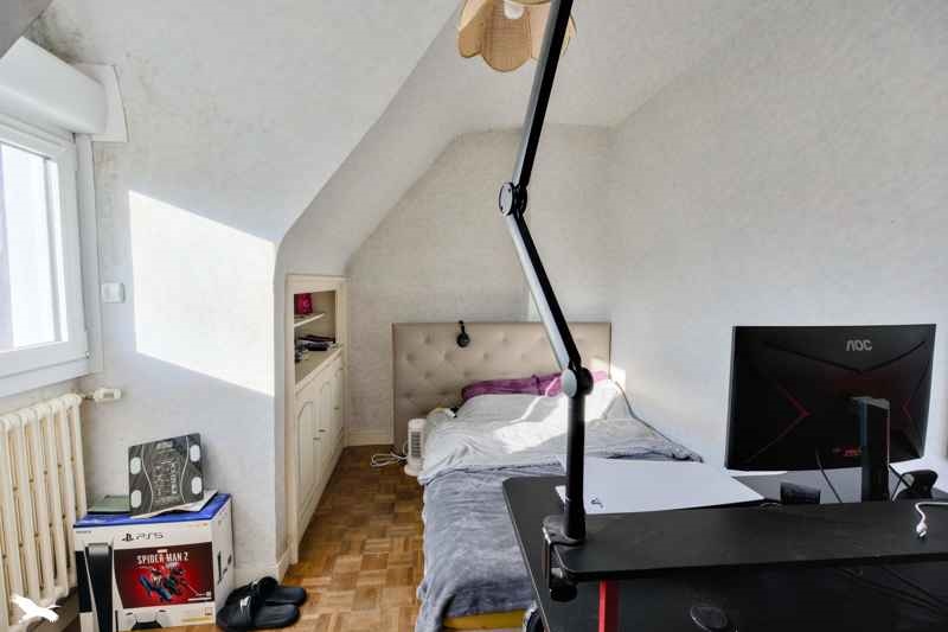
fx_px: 421
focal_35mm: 16
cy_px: 316
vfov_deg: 73.7
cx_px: 474
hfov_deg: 96.7
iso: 800
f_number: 8
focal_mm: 16
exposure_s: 1/640
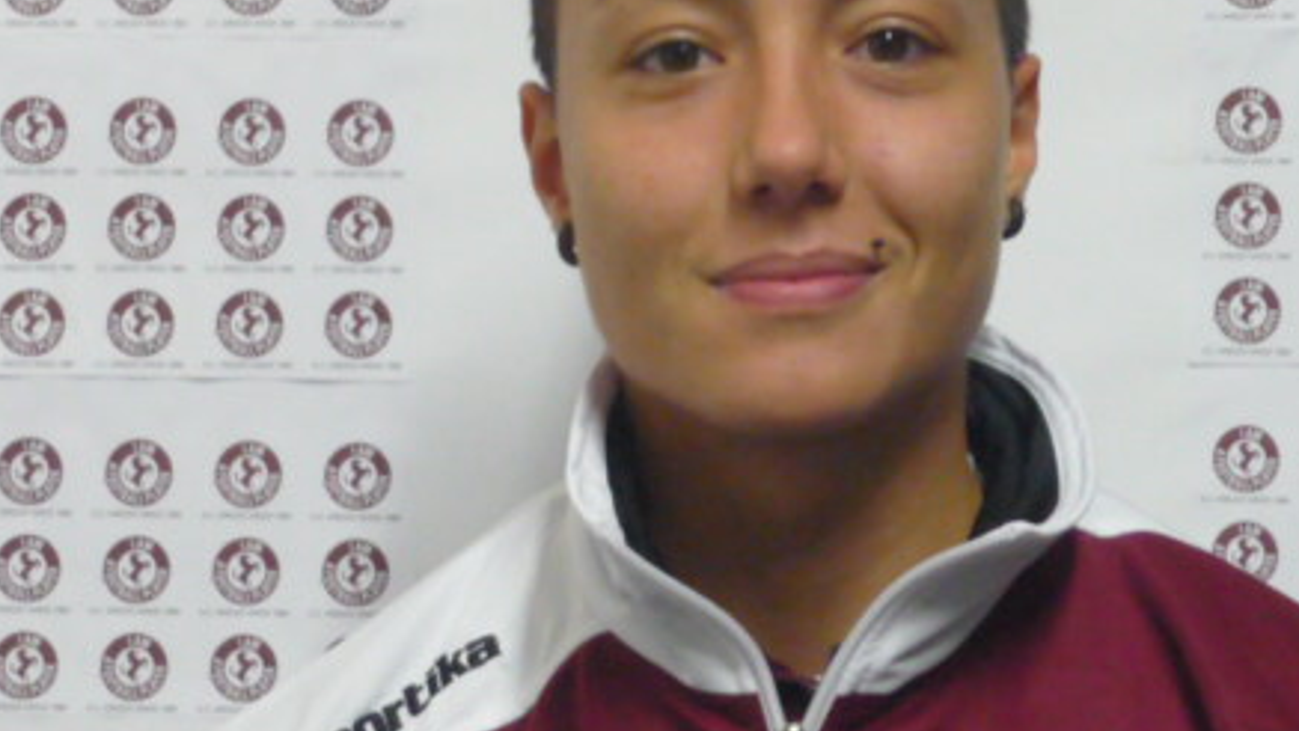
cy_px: 71
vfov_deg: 7.7
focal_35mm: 158
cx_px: 749
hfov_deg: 13.6
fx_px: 5443
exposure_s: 1/20
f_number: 3.7
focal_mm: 10.2
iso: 400
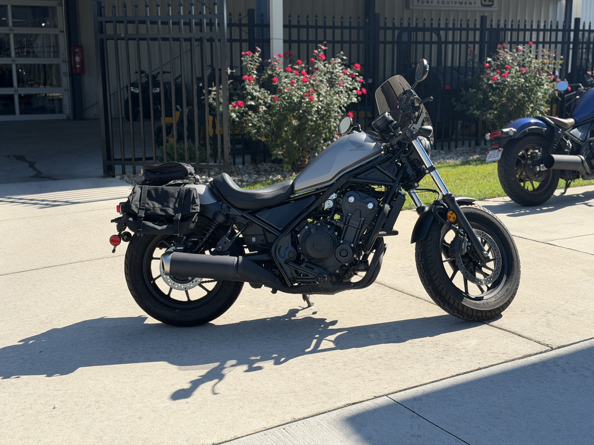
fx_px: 824
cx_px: 297
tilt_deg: -10.6
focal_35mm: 48
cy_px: 222
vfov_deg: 30.3
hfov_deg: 39.7
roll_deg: +0.9
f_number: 1.78
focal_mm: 6.76
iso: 80
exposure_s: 1/3891
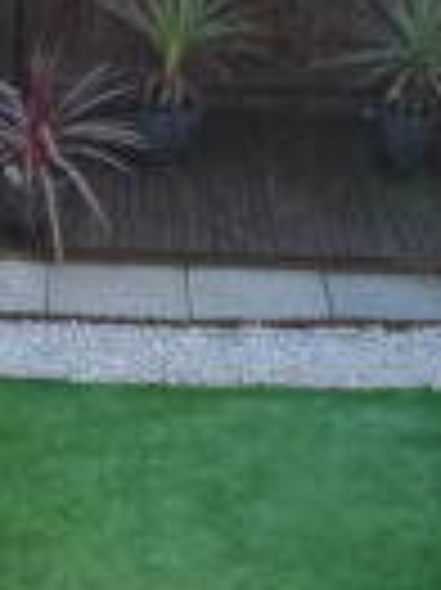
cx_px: 151
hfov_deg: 13.8
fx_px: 1821
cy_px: 439
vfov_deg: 18.3
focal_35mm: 107
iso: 80
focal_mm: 4
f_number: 3.2
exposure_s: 1/125
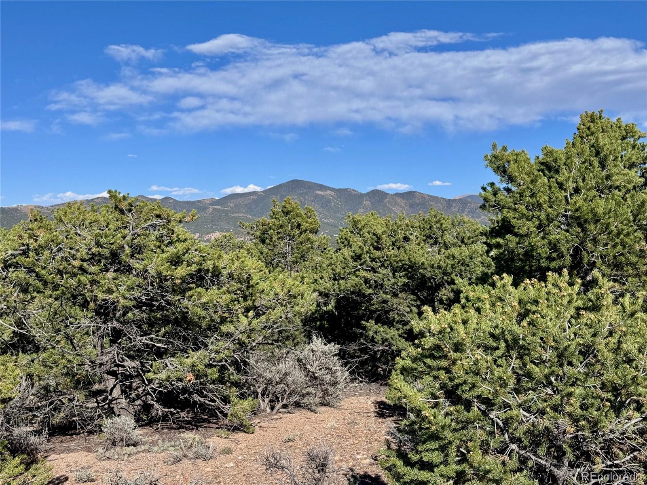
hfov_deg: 39.7
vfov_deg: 30.3
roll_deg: -0.2
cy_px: 242
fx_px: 897
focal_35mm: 48
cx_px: 324
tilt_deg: -1.1
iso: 64
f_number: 1.78
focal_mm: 6.76
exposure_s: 1/6410
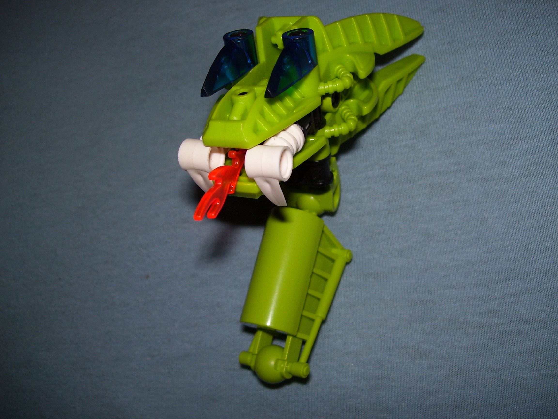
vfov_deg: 39.7
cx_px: 279
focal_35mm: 36
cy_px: 210
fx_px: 580
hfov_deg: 51.4
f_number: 2.7
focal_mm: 6
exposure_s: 1/60
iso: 80
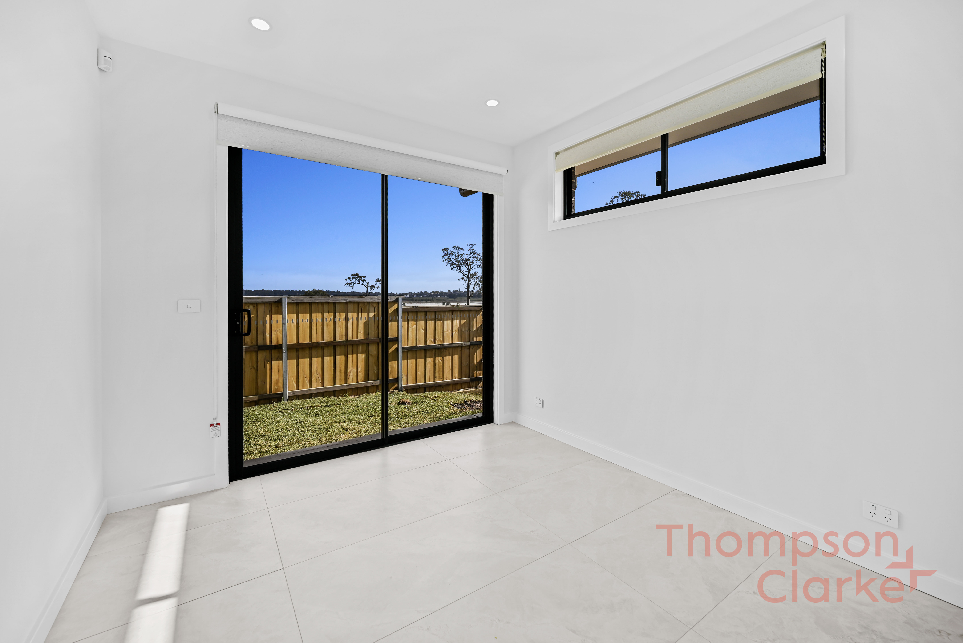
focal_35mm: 14
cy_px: 322
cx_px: 482
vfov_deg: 81.3
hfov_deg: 104.2
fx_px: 375
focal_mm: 14
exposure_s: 1/125
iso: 100
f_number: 4.5
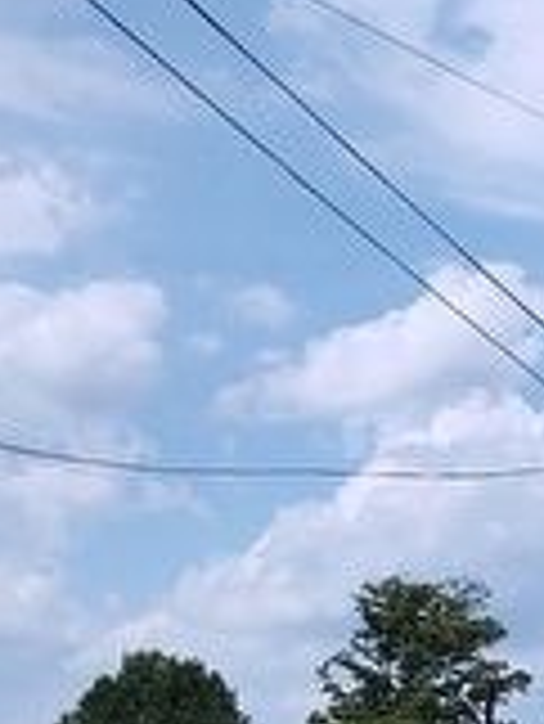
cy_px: 989
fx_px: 2386
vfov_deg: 16.2
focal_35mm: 114
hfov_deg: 11.6
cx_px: 1115
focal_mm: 5.56
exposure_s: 1/2247
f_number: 1.8
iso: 100
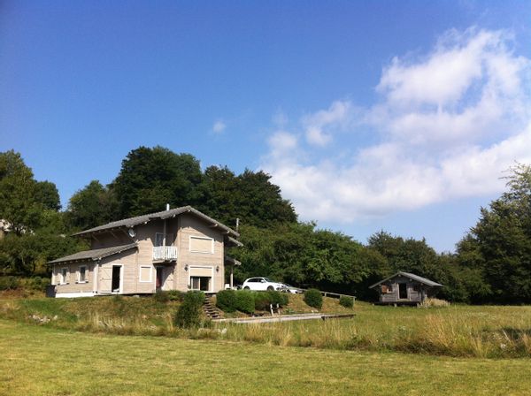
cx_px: 266
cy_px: 198
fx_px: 536
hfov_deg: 52.7
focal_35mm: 35
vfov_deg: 40.6
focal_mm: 3.85
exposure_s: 1/1508
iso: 80
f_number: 2.8
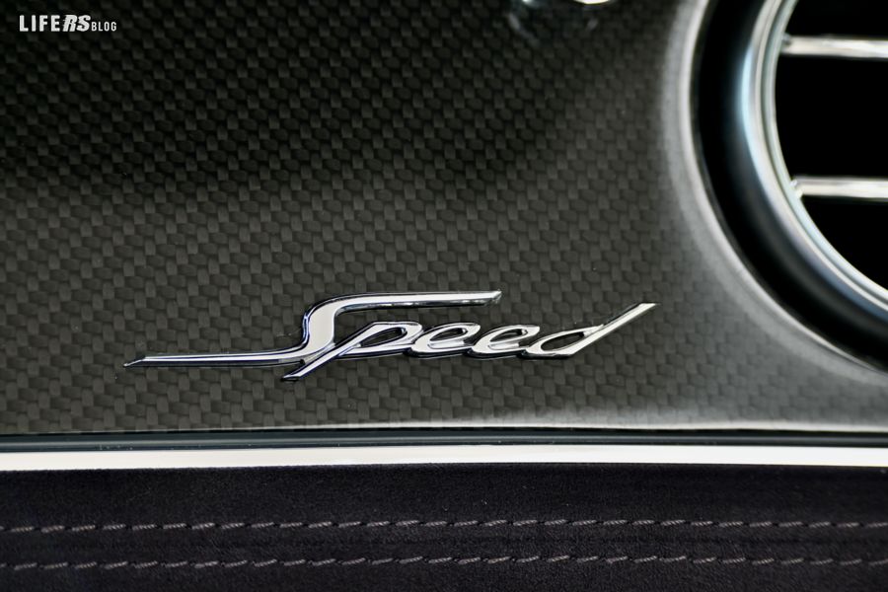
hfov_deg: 14.6
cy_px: 296
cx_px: 444
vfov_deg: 9.7
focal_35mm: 141
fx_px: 3478
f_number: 5
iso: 250
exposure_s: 1/250
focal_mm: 94
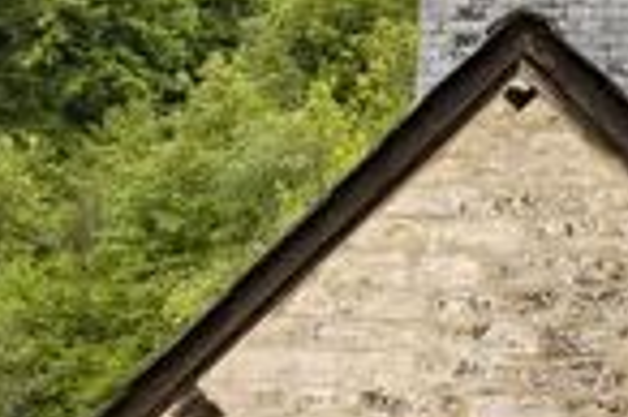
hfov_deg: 10.6
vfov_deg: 8.1
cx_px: -860
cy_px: 307
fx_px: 2927
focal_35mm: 168
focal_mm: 35
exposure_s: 1/500
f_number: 4
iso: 400
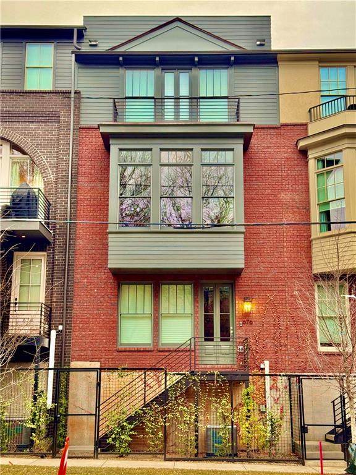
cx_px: 178
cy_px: 238
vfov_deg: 39.7
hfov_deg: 30.3
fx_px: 658
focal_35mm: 48
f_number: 1.78
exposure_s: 1/60
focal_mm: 6.76
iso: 100
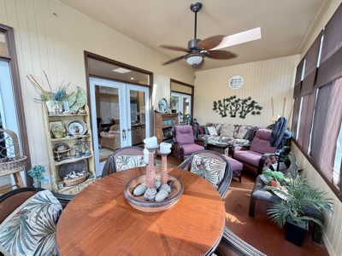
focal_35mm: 14
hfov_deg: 102.1
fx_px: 138
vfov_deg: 85.7
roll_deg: -0.2
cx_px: 171
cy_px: 128
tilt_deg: -7.6
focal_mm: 2.22
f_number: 2.2
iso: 320
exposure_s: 1/66
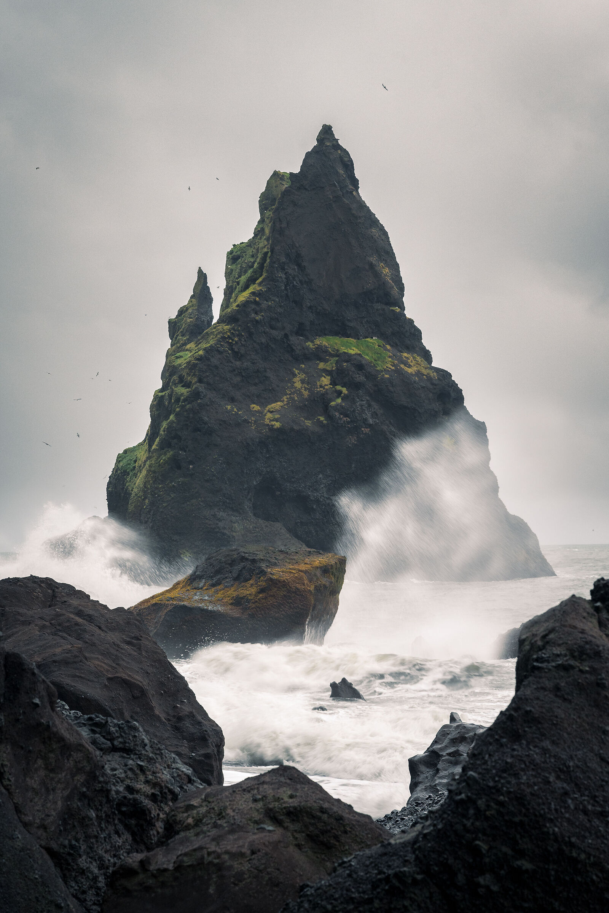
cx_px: 304
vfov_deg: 22.1
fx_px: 2334
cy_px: 456
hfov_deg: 14.9
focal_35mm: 92
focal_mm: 92
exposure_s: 1/25
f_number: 8
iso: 500
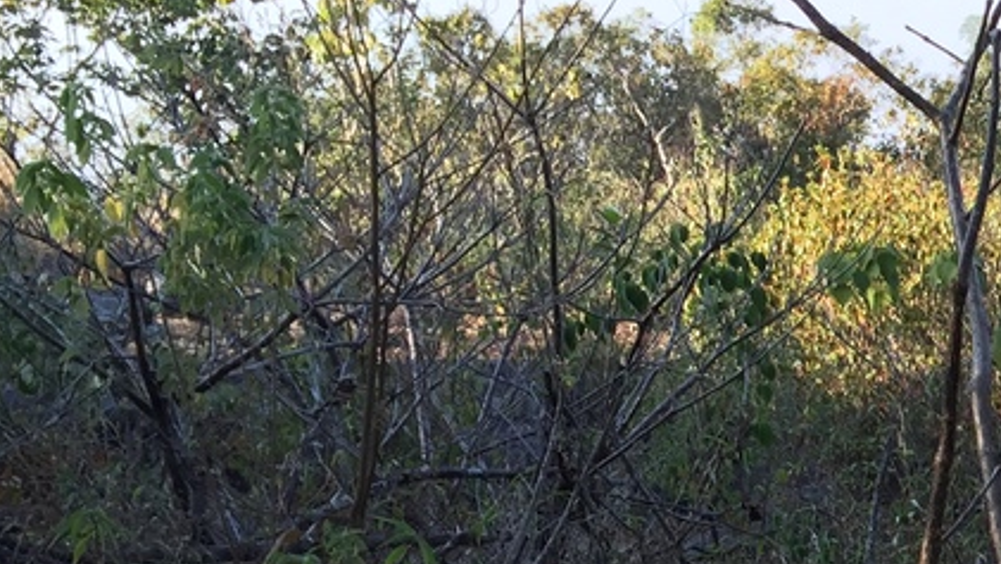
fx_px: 2389
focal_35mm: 90
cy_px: 712
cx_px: 1415
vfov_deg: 13.0
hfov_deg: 20.8
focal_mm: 4.15
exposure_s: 1/220
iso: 32
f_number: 2.2
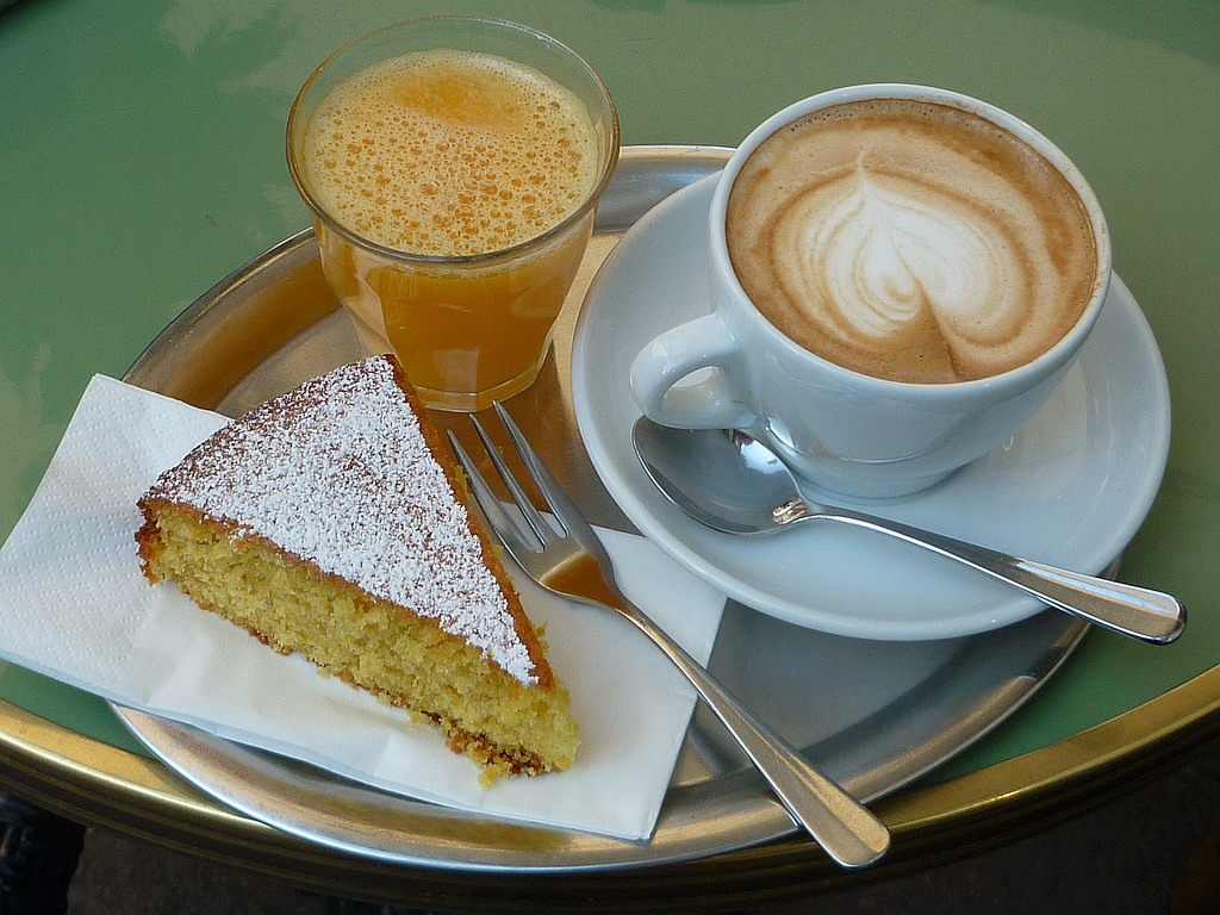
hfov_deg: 28.2
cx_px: 610
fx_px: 2432
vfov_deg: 21.3
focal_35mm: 69
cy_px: 458
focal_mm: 6.4
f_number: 3
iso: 80
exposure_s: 1/200
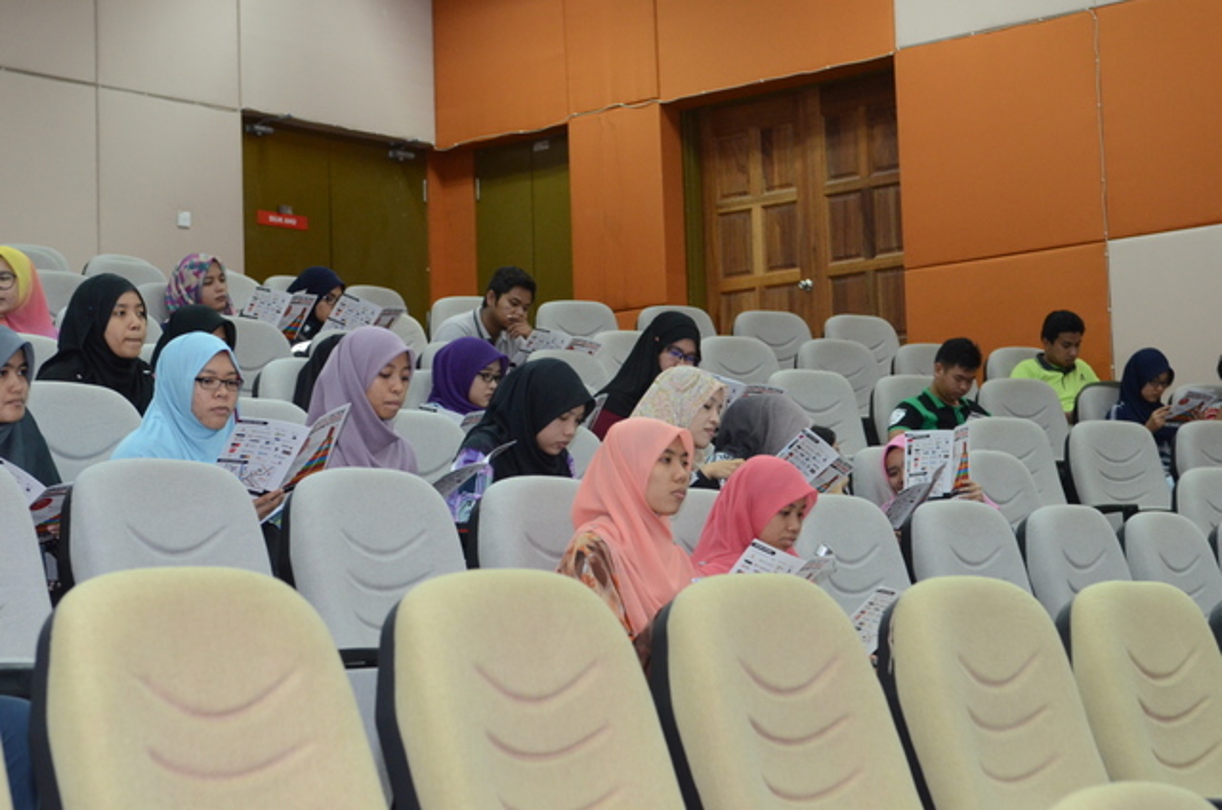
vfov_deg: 16.5
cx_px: 611
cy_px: 405
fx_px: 2795
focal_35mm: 82
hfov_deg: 24.7
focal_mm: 55
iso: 1600
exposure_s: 1/60
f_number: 5
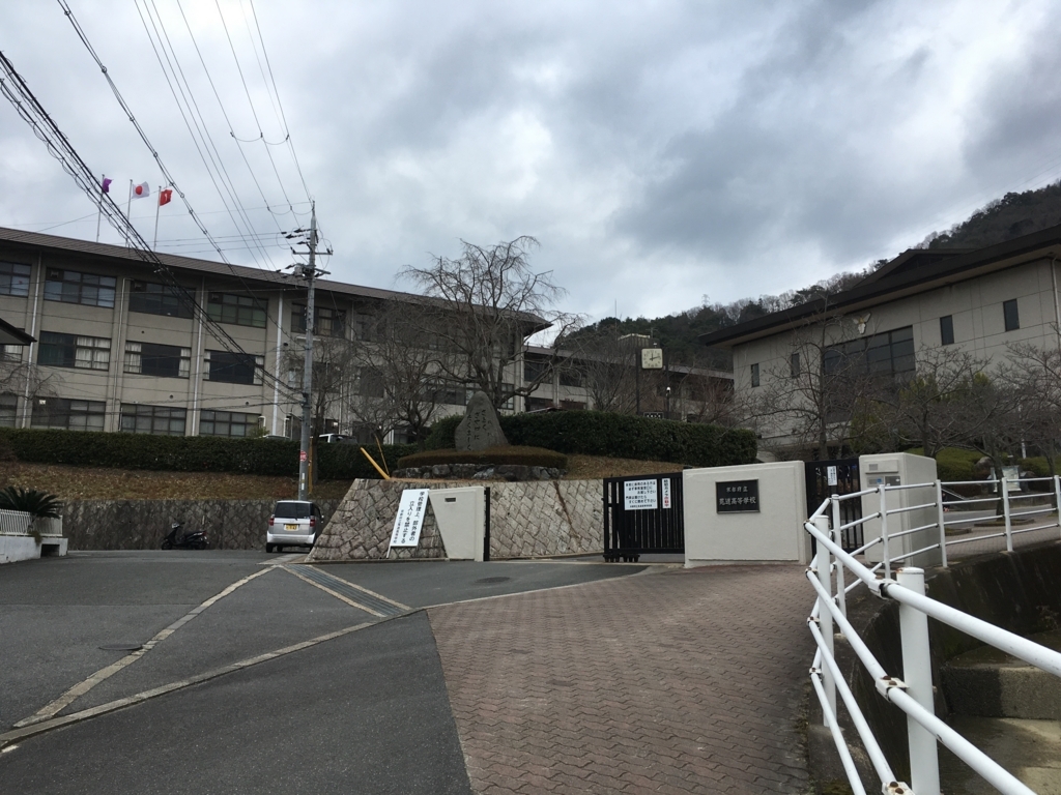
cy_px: 398
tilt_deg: +9.3
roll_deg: +0.4
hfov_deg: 61.7
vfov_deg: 48.2
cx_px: 530
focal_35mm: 29
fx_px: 889
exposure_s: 1/646
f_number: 2.2
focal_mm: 4.15
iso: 25
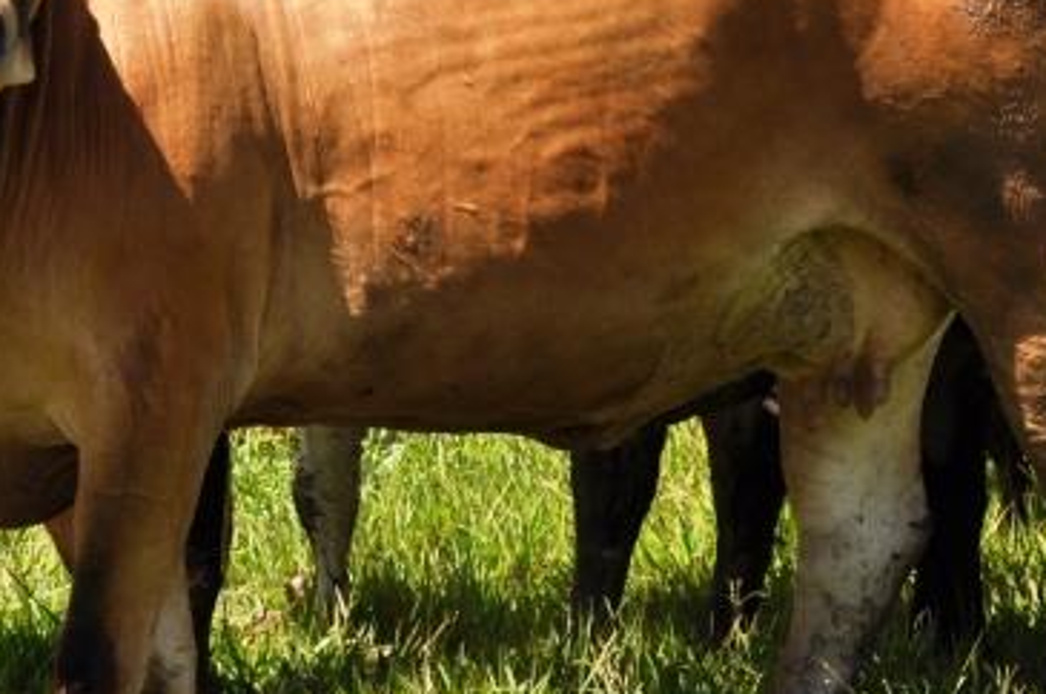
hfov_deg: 9.4
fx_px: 6352
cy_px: 163
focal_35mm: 219
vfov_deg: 6.2
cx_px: 533
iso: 200
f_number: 8
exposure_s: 1/250
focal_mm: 52
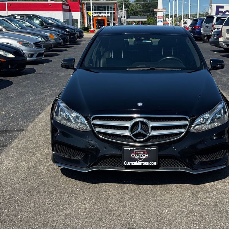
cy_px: 114
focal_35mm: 57
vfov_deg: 30.0
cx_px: 130
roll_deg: +0.5
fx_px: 427
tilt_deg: -13.0
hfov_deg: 30.0
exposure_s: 1/3096
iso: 64
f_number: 1.78
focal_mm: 6.76
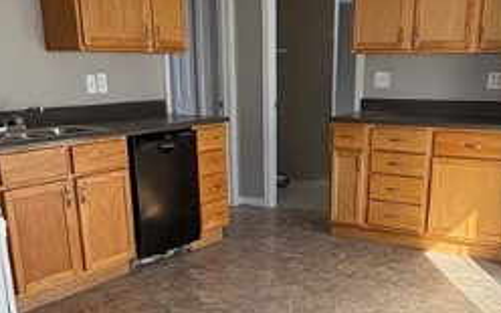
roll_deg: +0.3
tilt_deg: -19.2
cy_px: 285
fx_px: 628
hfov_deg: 43.5
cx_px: 271
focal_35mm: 46
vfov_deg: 27.0
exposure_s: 1/141
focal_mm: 2.22
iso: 100
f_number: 2.2
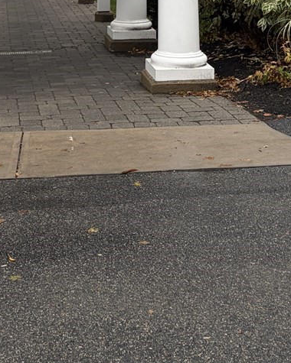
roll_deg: -1.7
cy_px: -157
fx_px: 883
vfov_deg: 20.5
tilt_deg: +4.0
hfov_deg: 18.7
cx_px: 140
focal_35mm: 82
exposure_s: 1/278
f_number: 1.6
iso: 40
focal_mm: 5.96
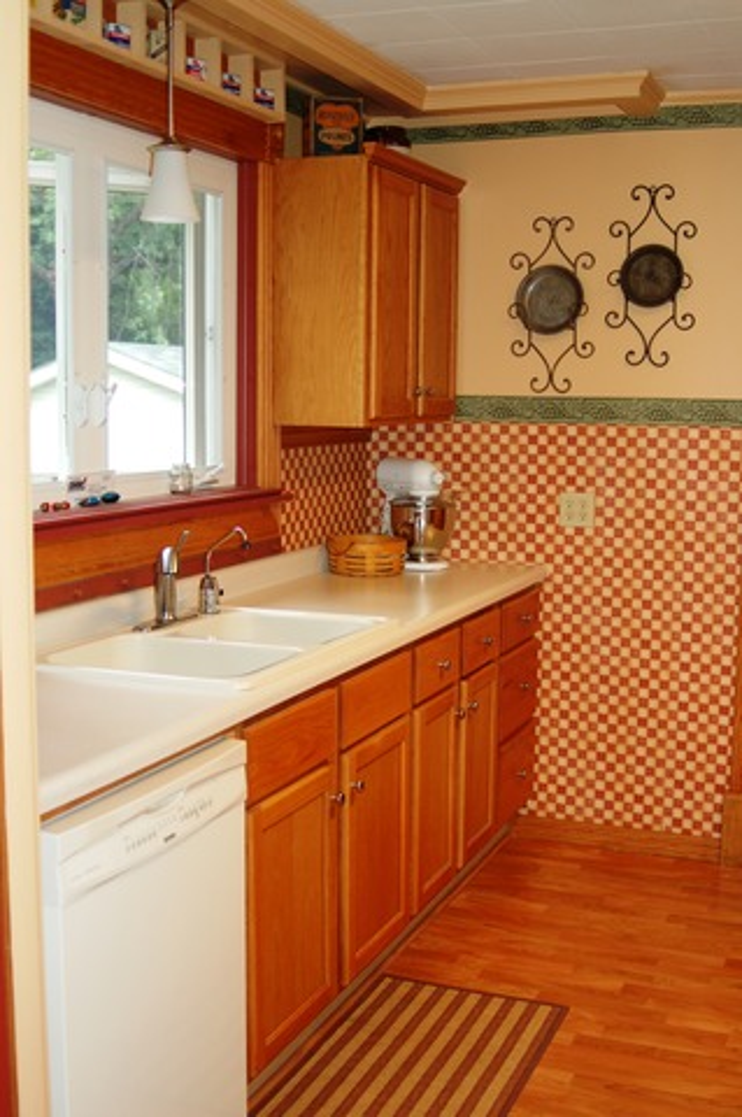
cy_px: 558
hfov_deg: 31.8
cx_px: 371
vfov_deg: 46.4
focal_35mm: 42
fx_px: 1301
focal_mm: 28
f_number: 3.3
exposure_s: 1/60
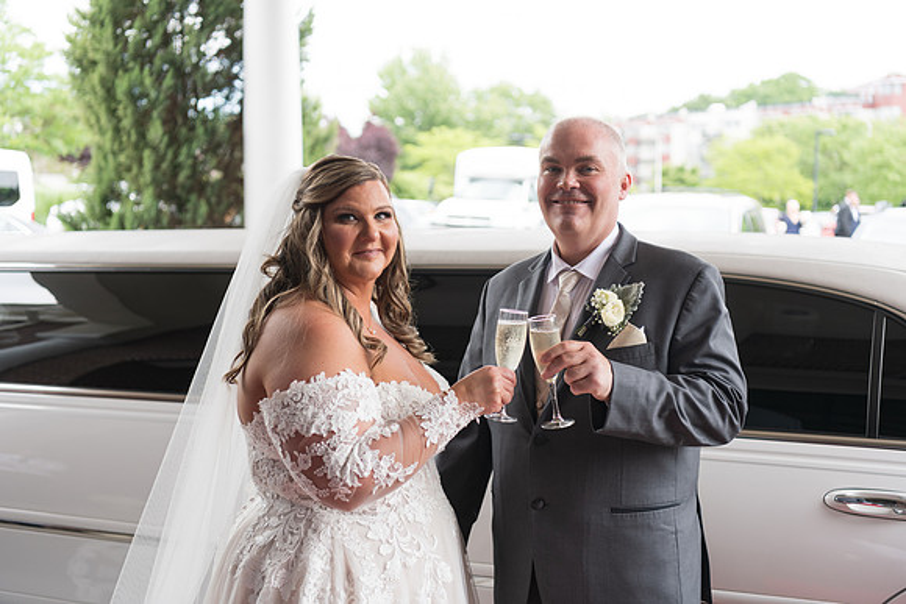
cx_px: 453
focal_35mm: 48
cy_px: 302
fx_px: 1208
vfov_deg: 28.1
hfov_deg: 41.1
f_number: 2.8
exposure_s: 1/200
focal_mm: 48
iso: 64
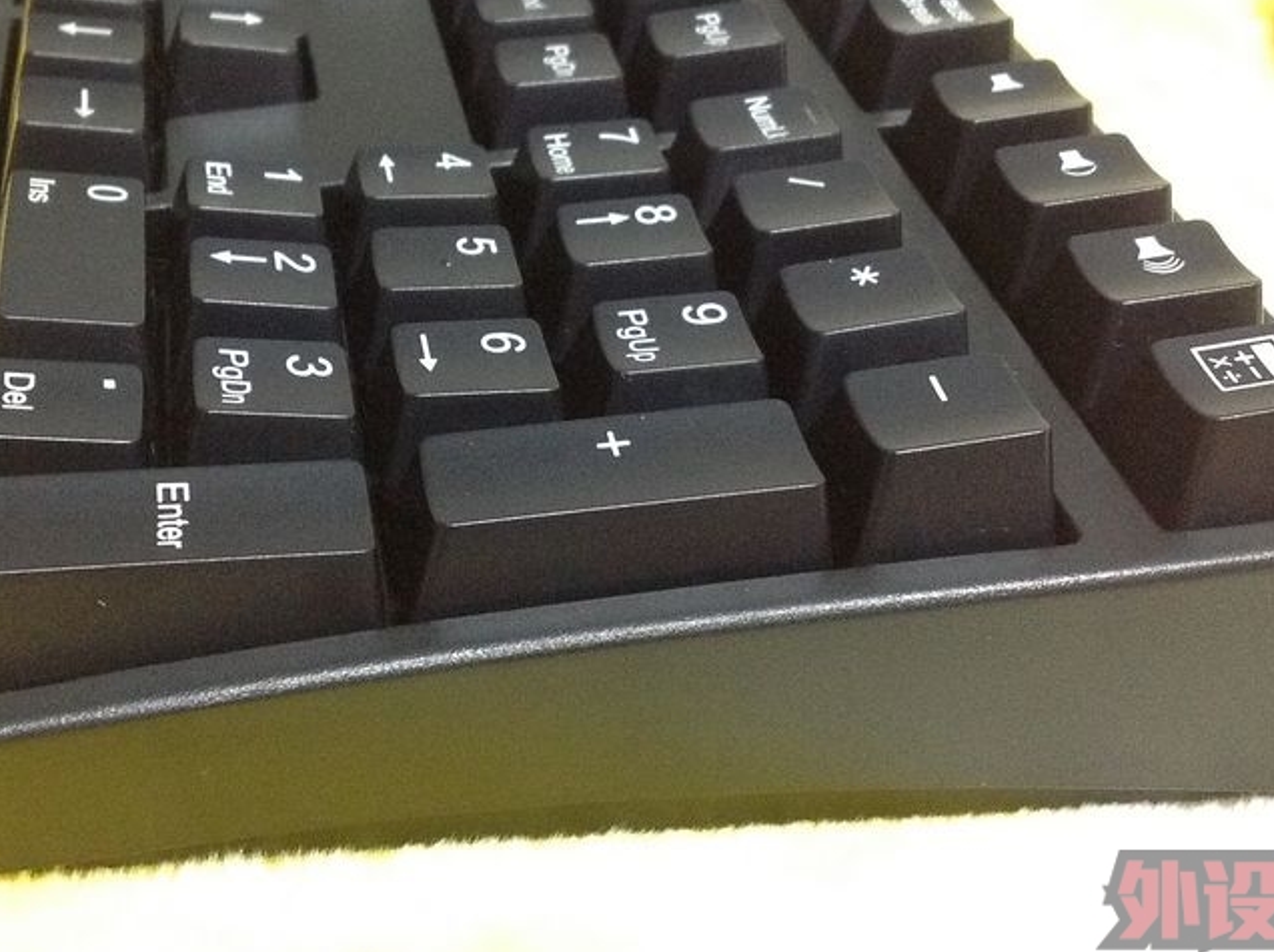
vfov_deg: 26.3
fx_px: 2021
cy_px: 283
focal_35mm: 55
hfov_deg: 34.8
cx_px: 487
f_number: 2.4
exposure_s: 1/17
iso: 500
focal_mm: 4.28
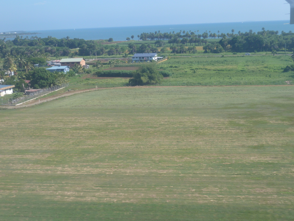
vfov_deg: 26.6
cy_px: 110
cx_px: 147
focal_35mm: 55
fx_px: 467
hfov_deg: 34.9
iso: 80
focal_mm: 9.1
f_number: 3.9
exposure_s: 1/400
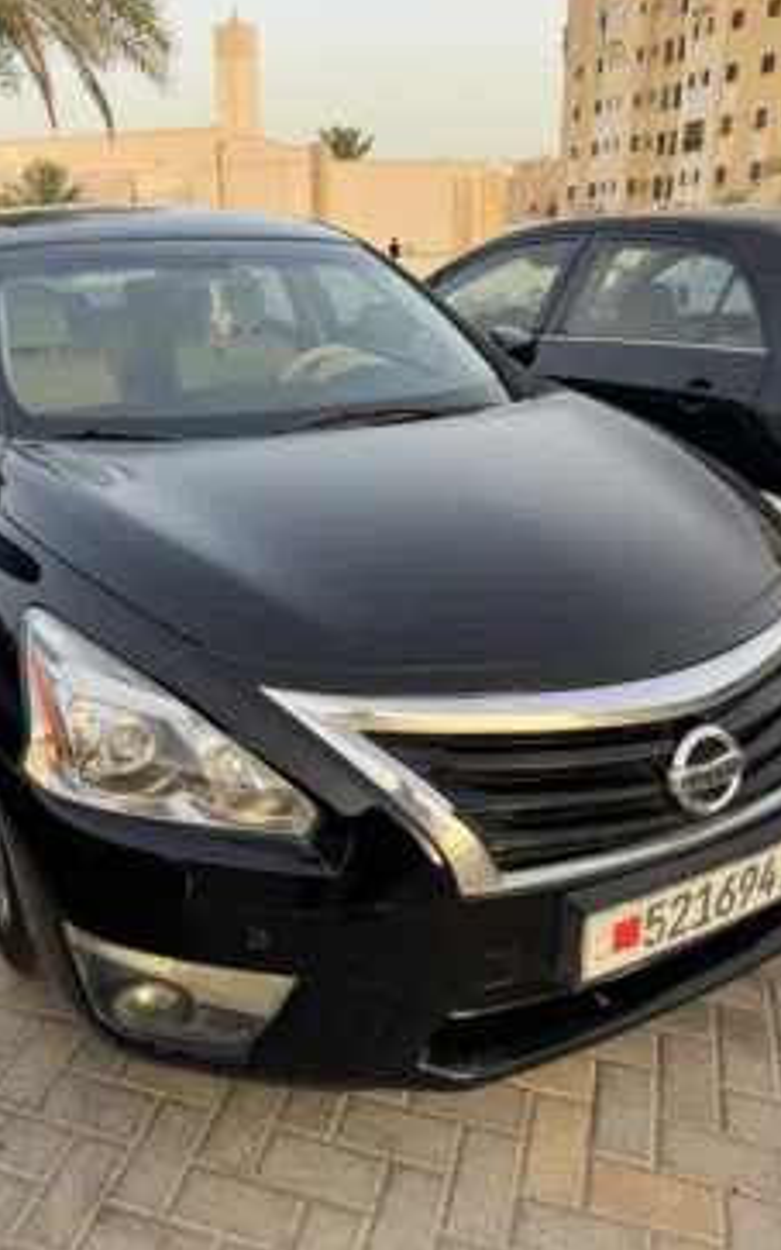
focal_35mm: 28
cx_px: 341
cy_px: 596
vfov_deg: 66.4
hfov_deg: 44.5
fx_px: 953
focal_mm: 6.76
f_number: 1.78
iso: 80
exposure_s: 1/439
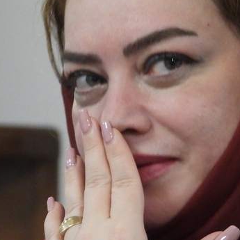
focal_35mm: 840
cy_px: 138
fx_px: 6589
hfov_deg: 2.1
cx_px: 15
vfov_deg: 2.1
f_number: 4.5
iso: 800
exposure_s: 1/10
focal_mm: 57.5
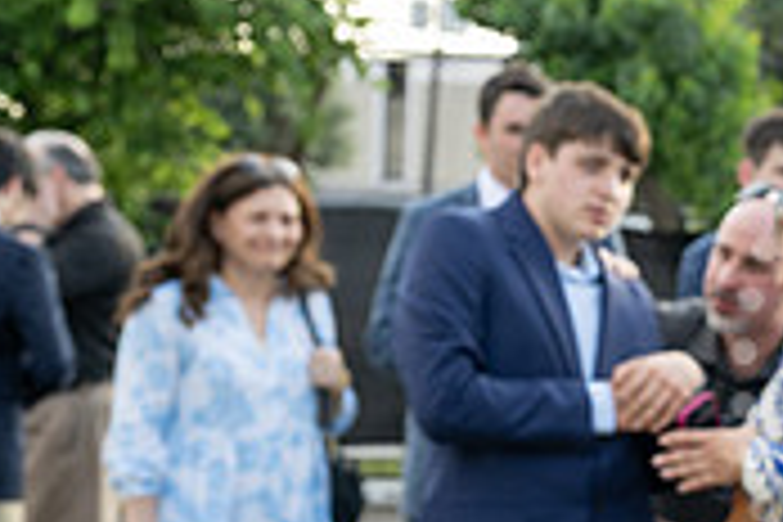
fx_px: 3327
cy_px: 376
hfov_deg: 12.8
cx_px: 1161
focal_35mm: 153
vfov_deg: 9.0
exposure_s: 1/200
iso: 320
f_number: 5.6
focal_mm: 46
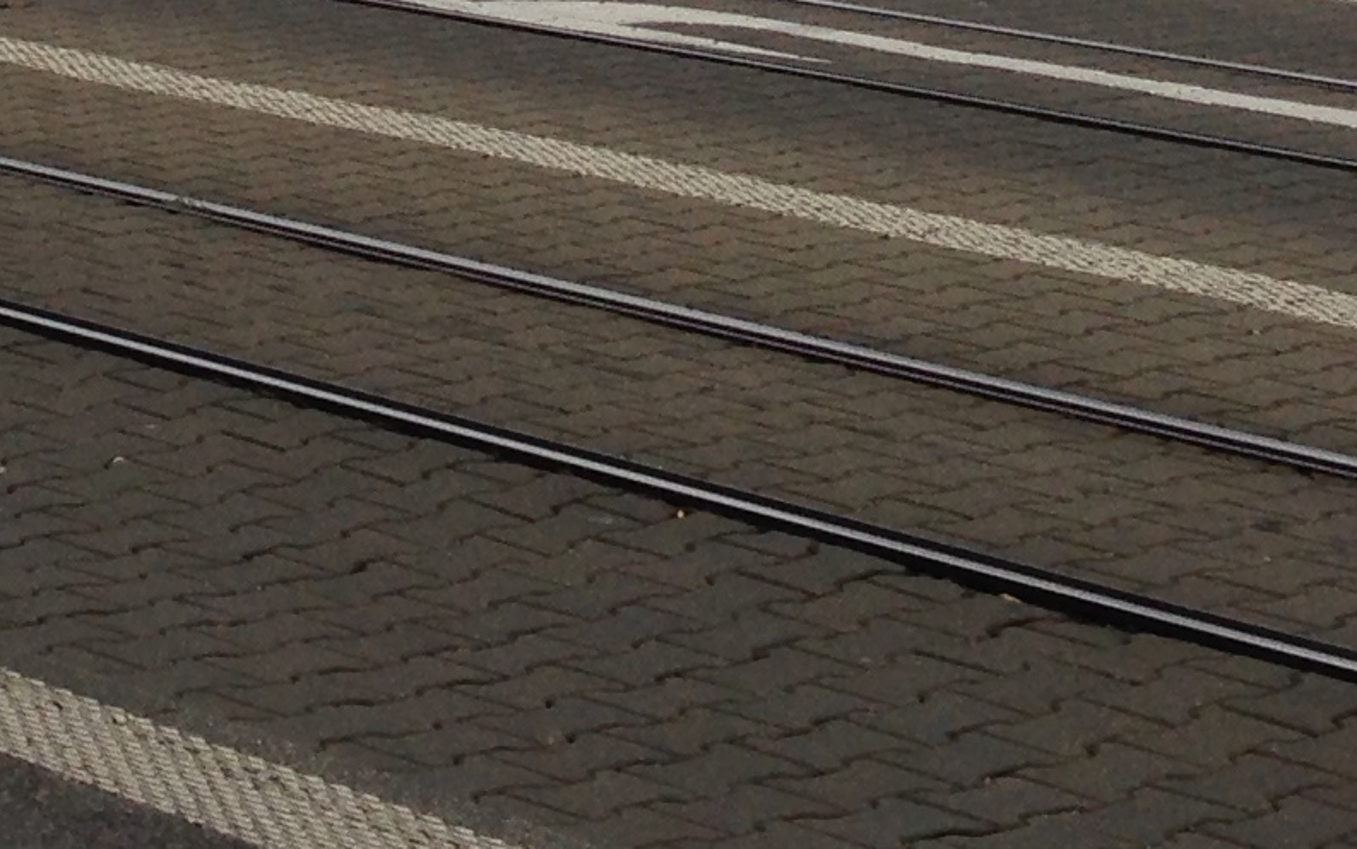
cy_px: -1063
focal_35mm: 144
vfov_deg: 8.5
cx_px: -299
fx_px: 5327
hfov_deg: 14.1
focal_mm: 4.12
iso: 50
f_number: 2.4
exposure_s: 1/293
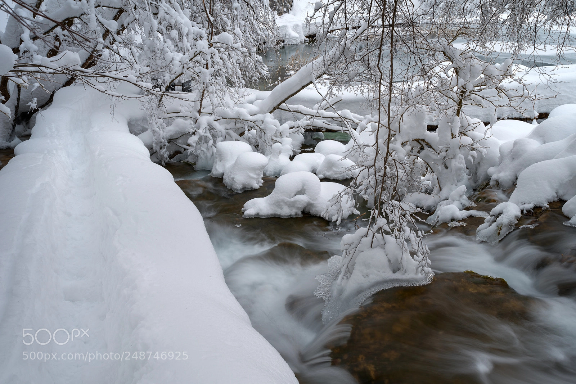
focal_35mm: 35
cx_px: 288
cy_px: 192
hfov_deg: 54.4
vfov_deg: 37.9
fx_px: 560
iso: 31
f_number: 11
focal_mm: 35
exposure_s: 1/1.67
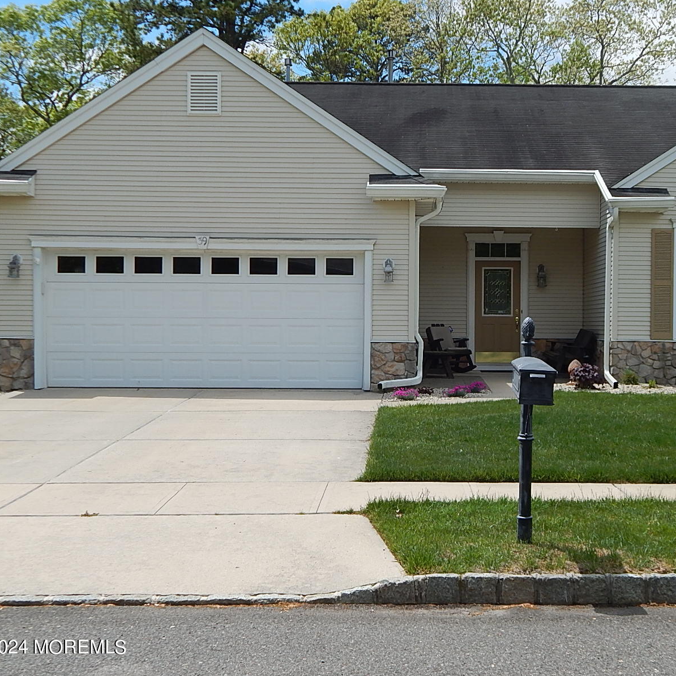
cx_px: 423
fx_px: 994
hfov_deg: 37.3
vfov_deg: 37.6
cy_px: 337
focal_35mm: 45
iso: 125
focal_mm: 6.8
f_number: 3.4
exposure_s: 1/1250
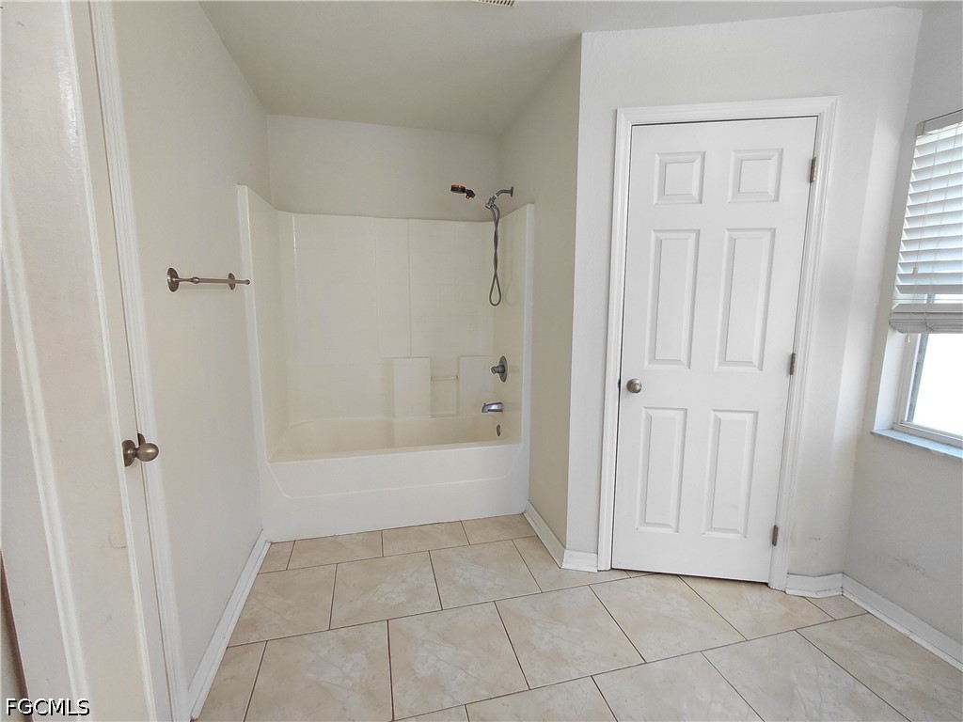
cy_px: 361
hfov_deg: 94.5
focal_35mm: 16
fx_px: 445
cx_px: 482
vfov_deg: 78.1
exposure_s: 1/60
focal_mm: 1.64
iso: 50
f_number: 2.2
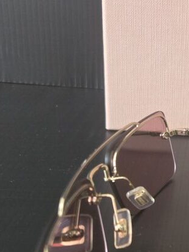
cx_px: 250
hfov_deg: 20.0
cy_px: 176
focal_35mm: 67
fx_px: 488
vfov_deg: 28.7
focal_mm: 5.4
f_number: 1.8
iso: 800
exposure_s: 1/120
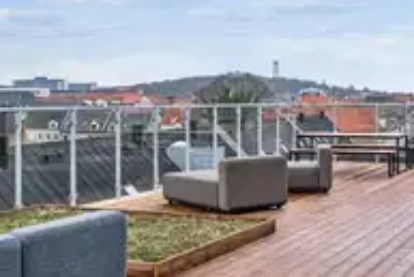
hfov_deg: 31.3
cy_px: 116
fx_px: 725
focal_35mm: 63
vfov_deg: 21.6
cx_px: 313
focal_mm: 19.1
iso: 800
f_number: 8
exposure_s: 1/40
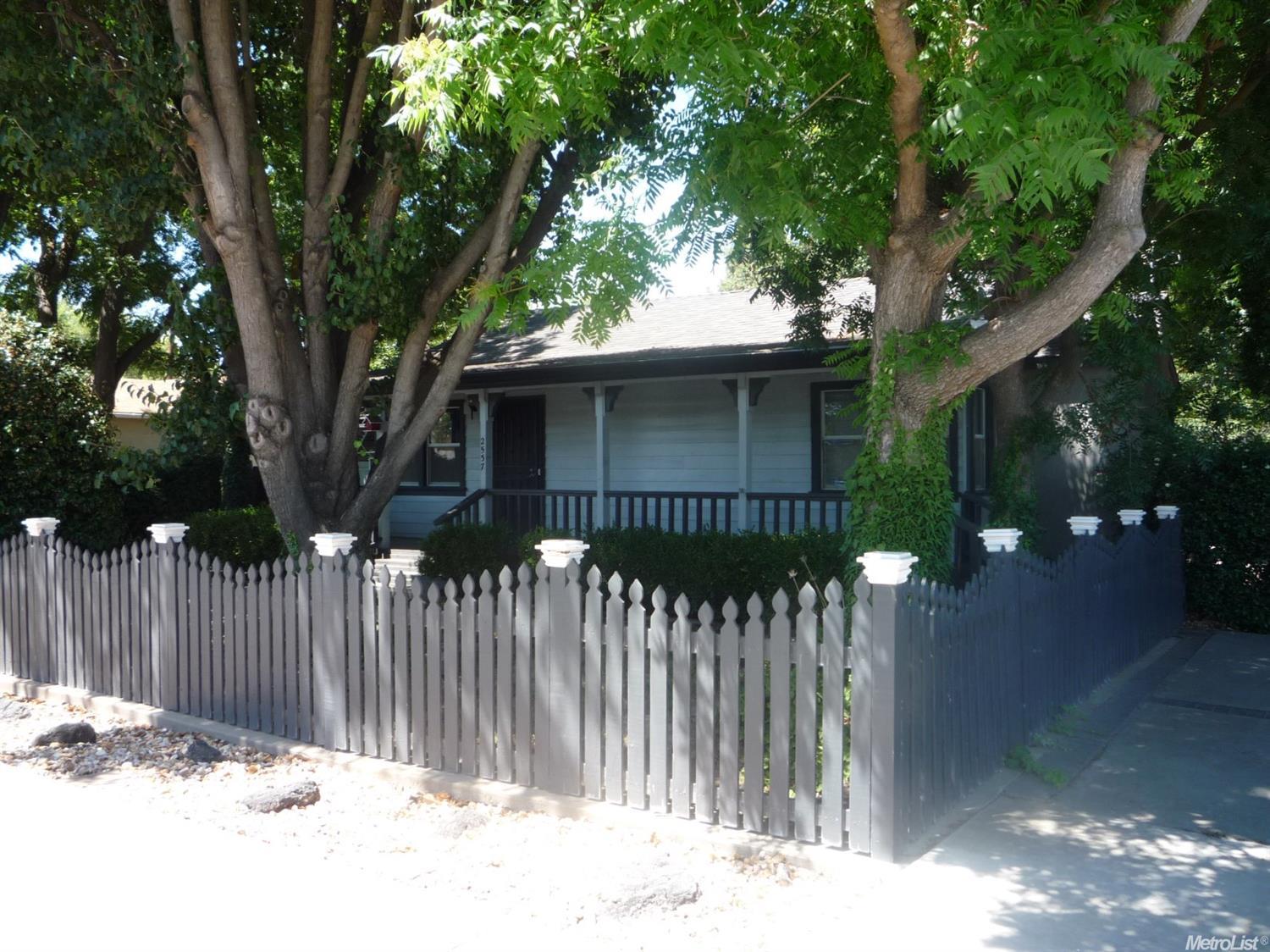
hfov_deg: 60.0
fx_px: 1100
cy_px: 476
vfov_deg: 46.8
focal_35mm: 30
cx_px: 635
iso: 100
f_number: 4
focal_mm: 5.2
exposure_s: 1/125
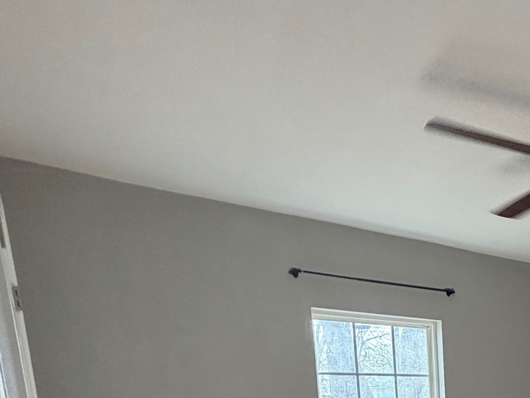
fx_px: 551
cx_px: 589
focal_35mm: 36
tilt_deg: -10.1
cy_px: 490
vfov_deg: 32.1
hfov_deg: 40.8
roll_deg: +1.0
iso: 200
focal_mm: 2.22
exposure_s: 1/120
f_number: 2.2
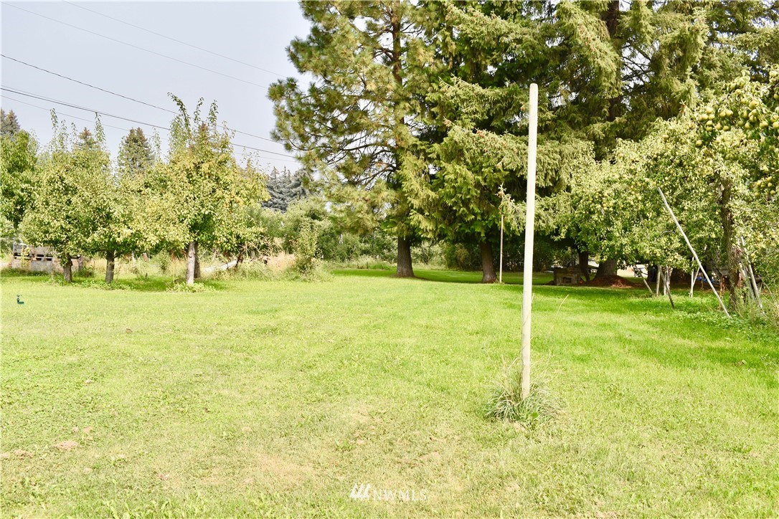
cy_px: 260
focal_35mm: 34
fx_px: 746
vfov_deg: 38.4
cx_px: 390
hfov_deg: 55.1
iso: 160
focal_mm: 23
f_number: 8
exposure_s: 1/250
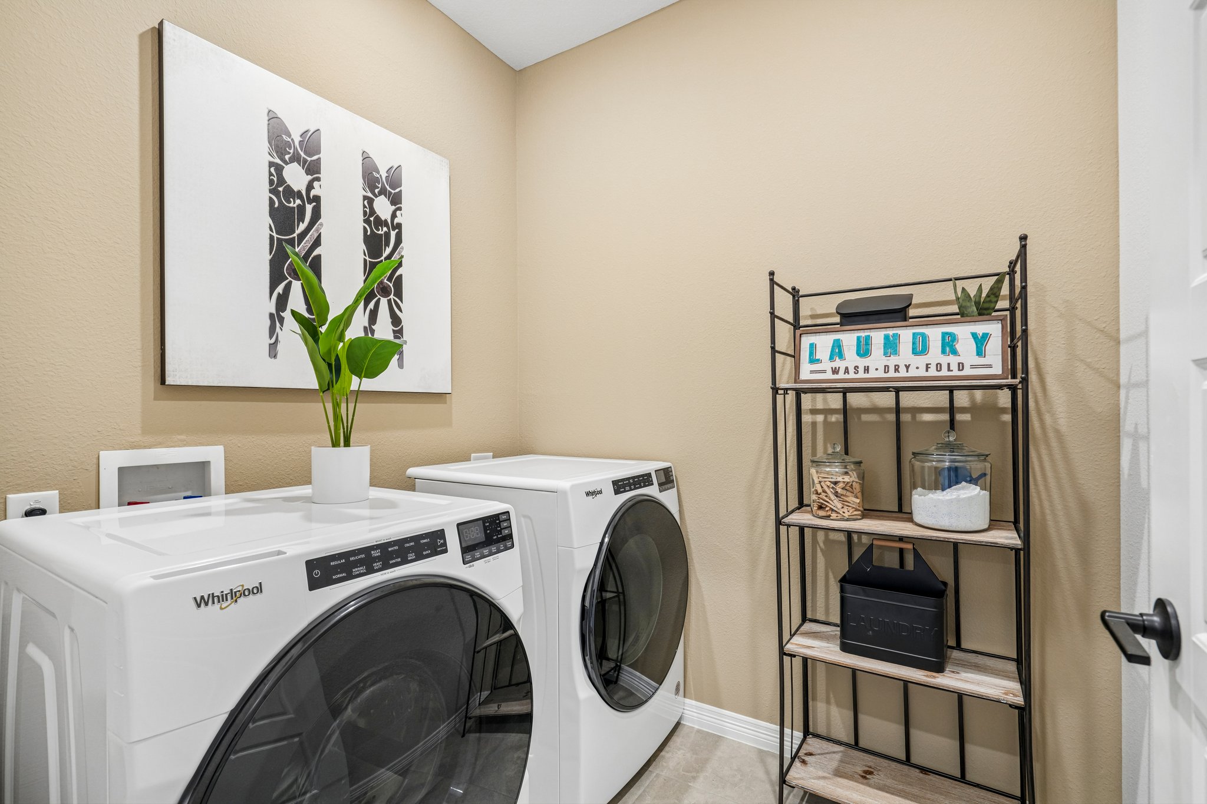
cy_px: 402
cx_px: 604
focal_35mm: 16
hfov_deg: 96.7
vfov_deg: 73.7
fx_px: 536
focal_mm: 16
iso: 400
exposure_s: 1/8
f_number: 8
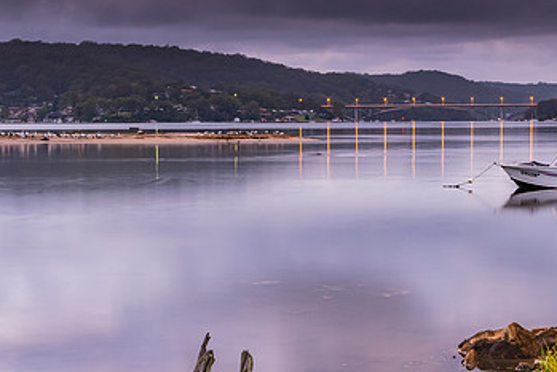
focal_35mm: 97
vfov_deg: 14.1
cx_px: 303
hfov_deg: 21.0
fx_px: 1501
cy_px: 223
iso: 400
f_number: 8
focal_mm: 38
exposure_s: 3
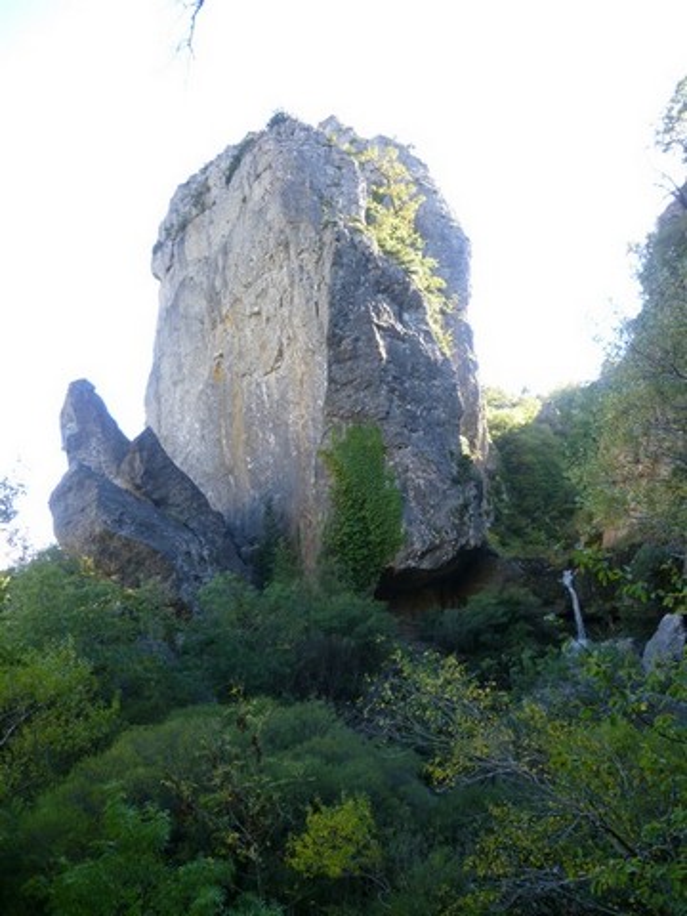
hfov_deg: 49.7
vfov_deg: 63.4
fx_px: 741
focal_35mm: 28
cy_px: 458
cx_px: 344
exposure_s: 1/80
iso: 80
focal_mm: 5
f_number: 2.8
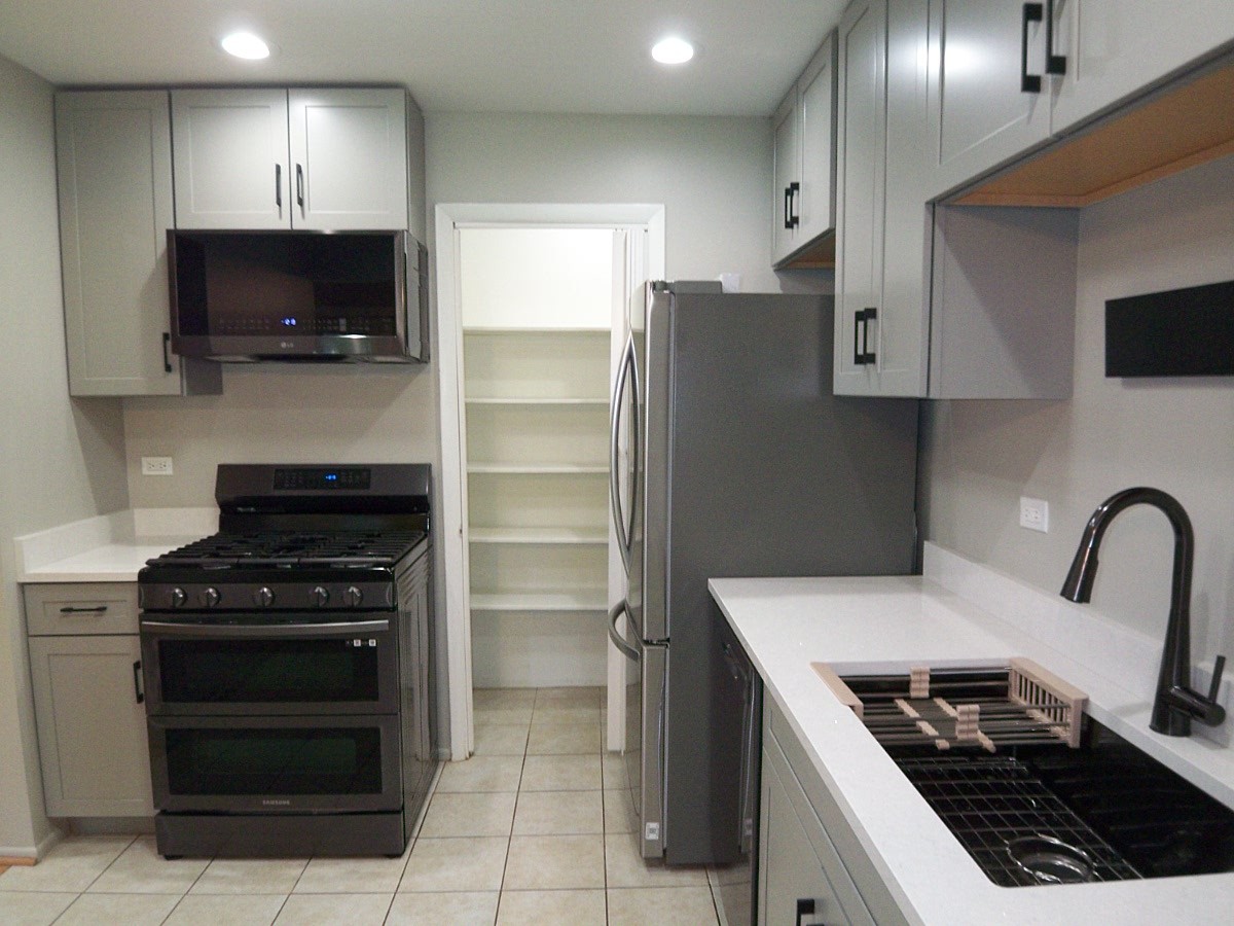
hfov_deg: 73.9
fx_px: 820
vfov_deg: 58.9
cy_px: 463
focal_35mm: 23
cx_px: 617
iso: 160
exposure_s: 1/30
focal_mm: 3.8
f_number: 2.8
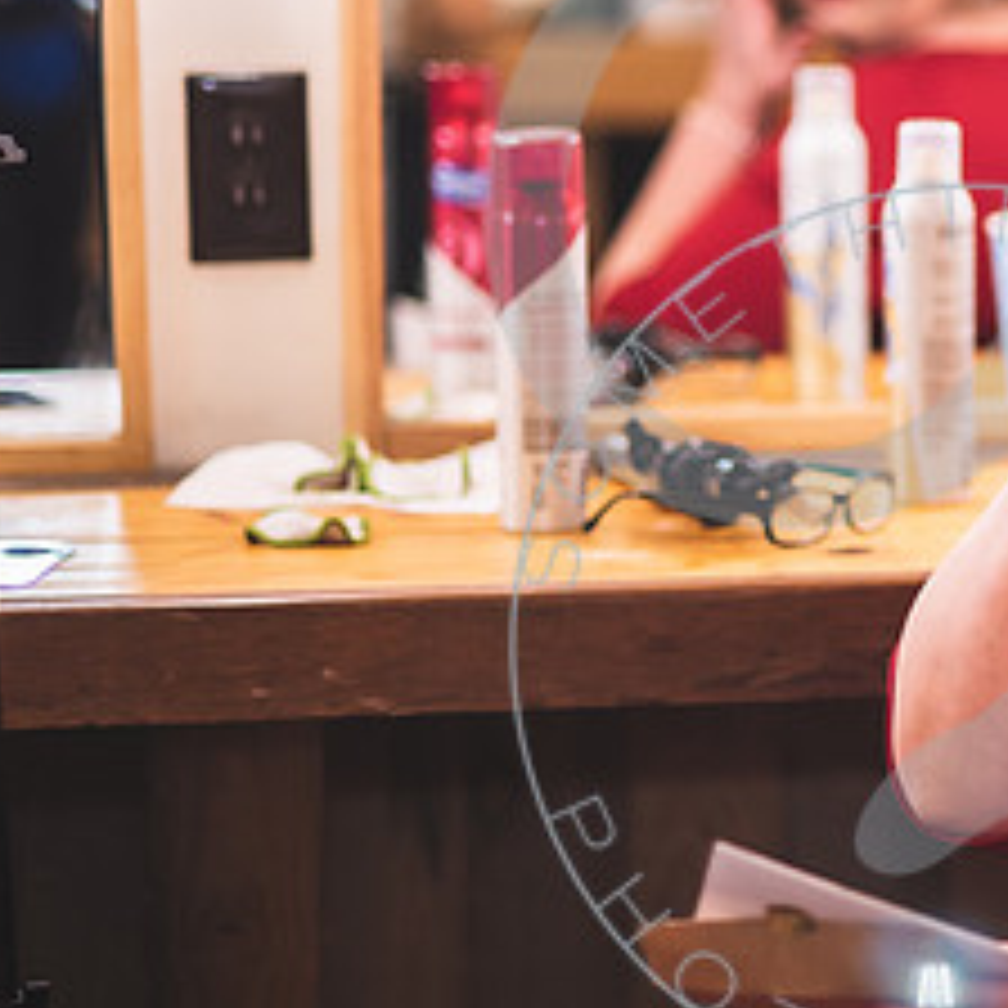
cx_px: 1197
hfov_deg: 9.2
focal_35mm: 187
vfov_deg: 9.3
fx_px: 6161
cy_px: 268
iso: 500
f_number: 1.8
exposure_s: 1/125
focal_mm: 85
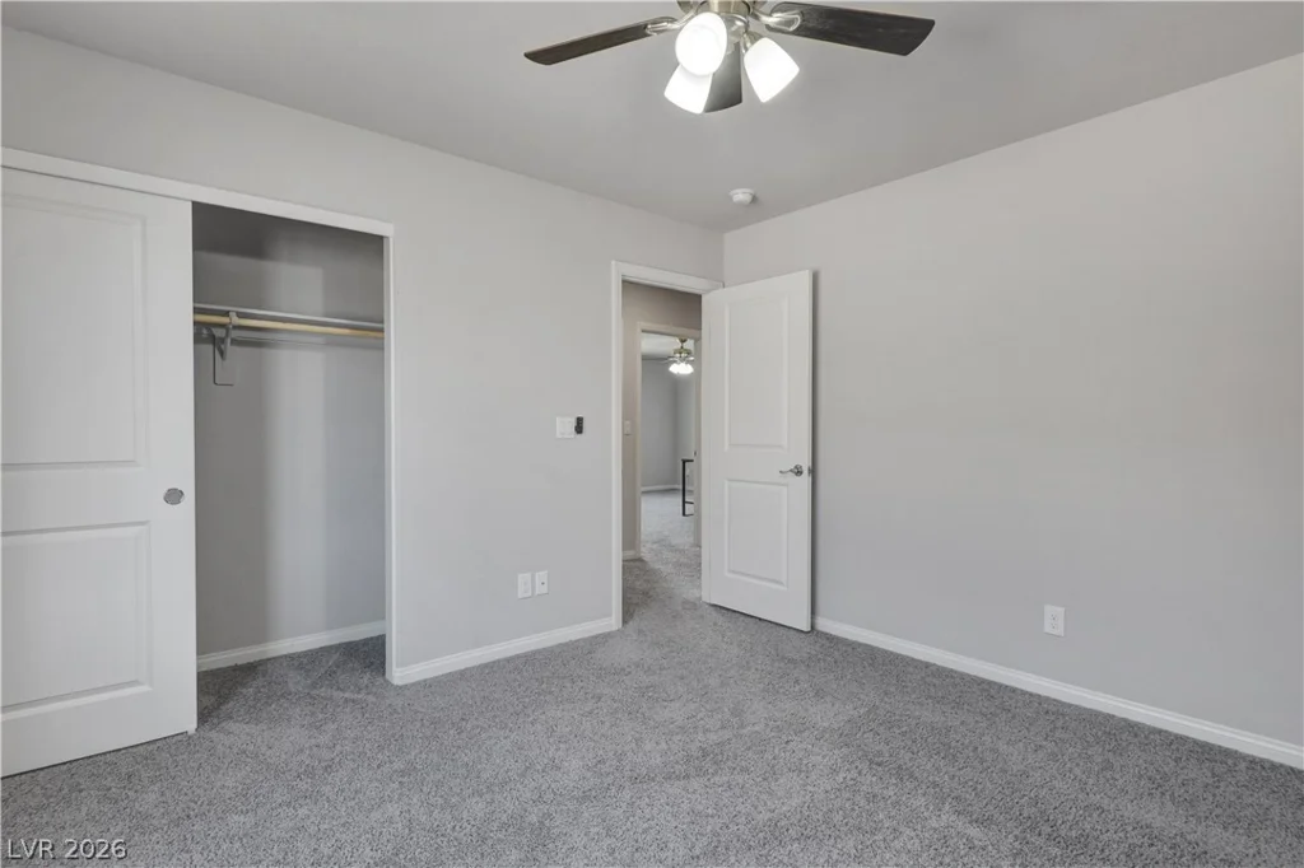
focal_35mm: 16
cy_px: 434
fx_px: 597
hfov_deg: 95.0
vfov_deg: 72.0
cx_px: 652
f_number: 8
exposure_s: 1/60
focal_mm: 11
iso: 400
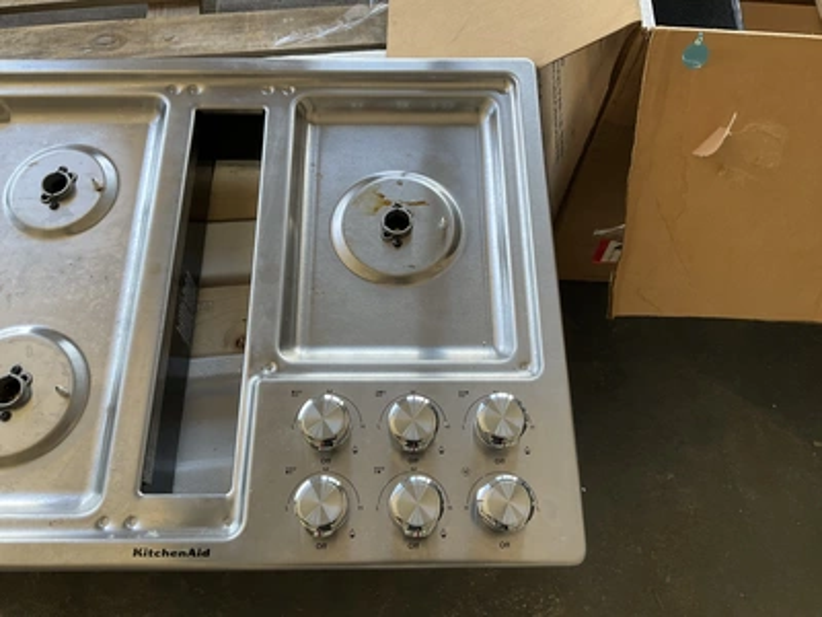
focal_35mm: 29
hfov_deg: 61.7
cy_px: 308
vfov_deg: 48.2
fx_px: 689
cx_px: 411
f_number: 1.8
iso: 32
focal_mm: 3
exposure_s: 1/122
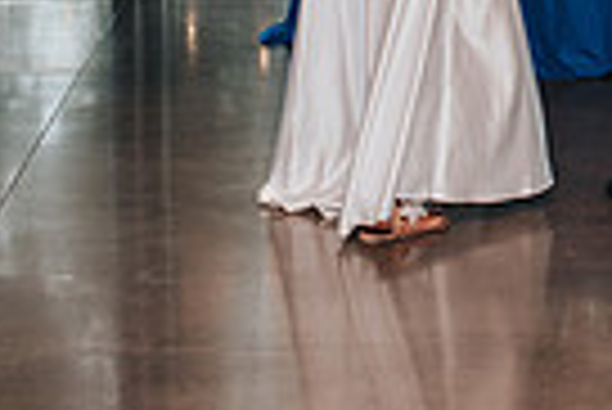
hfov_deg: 13.4
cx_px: 513
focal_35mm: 152
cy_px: -196
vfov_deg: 8.8
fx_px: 2587
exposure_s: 1/160
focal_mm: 35
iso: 450
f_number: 2.8
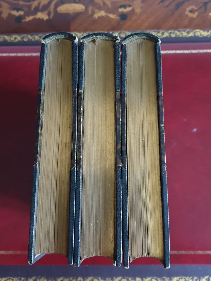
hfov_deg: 53.1
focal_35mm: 26
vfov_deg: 67.3
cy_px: 140
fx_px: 211
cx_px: 106
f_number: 1.5
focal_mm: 4.3
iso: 250
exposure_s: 1/13
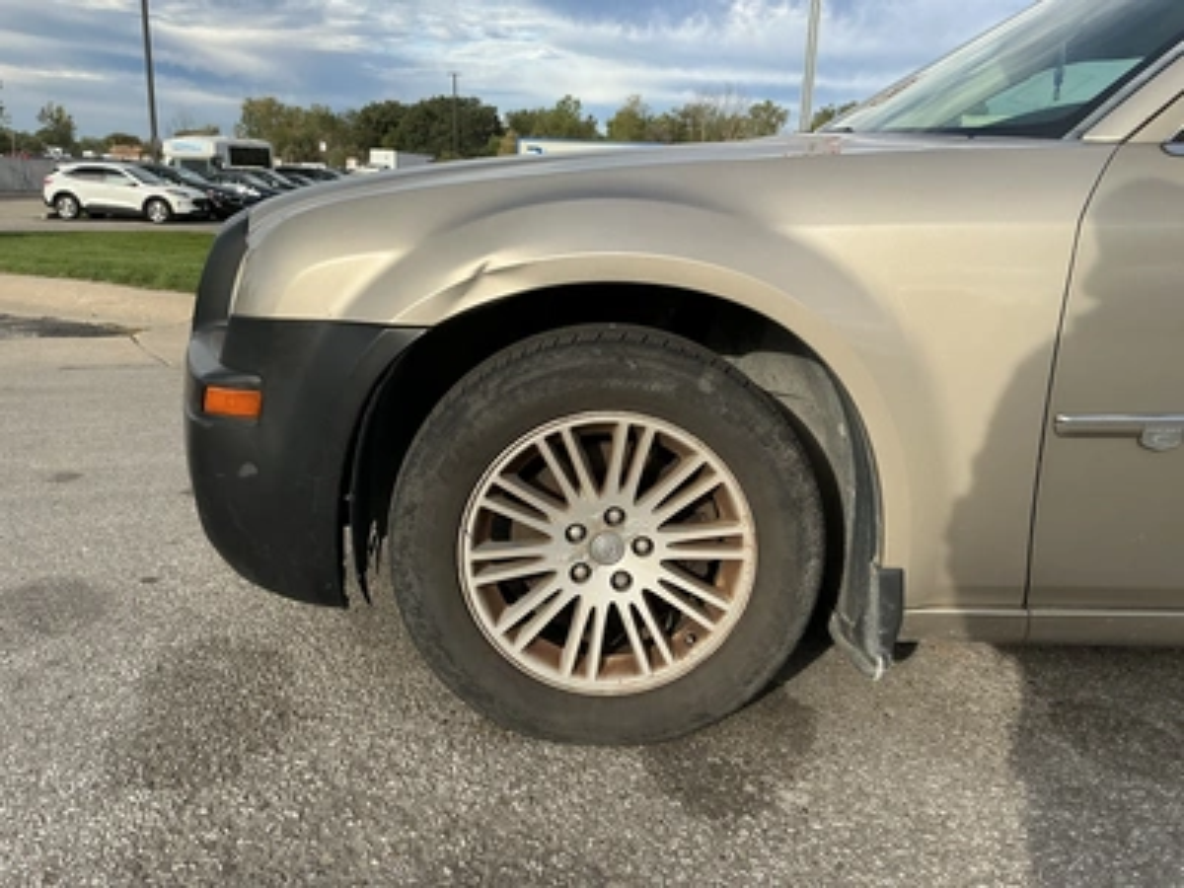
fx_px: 958
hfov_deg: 63.4
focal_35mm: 28
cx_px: 592
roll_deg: -1.5
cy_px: 444
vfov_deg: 49.7
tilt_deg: -13.9
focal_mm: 3
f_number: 1.8
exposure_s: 1/719
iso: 25
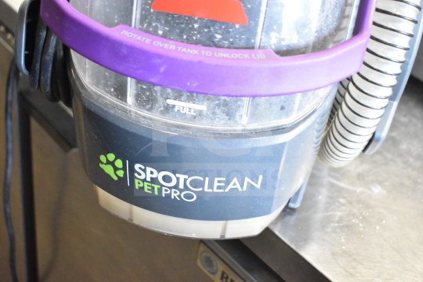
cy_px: 141
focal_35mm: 48
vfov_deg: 28.1
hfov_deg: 41.1
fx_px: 564
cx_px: 212
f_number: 5
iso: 6400
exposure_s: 1/100
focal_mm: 32
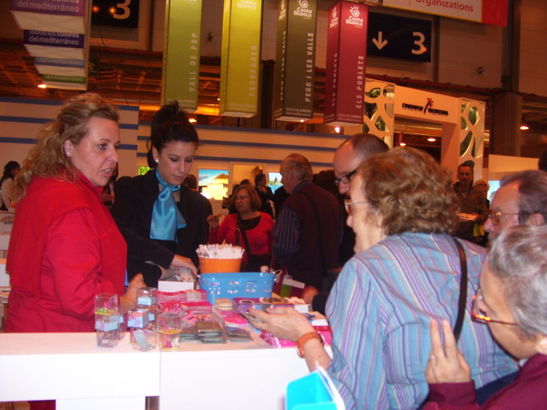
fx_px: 585
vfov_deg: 38.7
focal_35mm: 37
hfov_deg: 50.1
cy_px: 205
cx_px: 274
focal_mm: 6
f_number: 2.7
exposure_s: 1/60
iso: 125
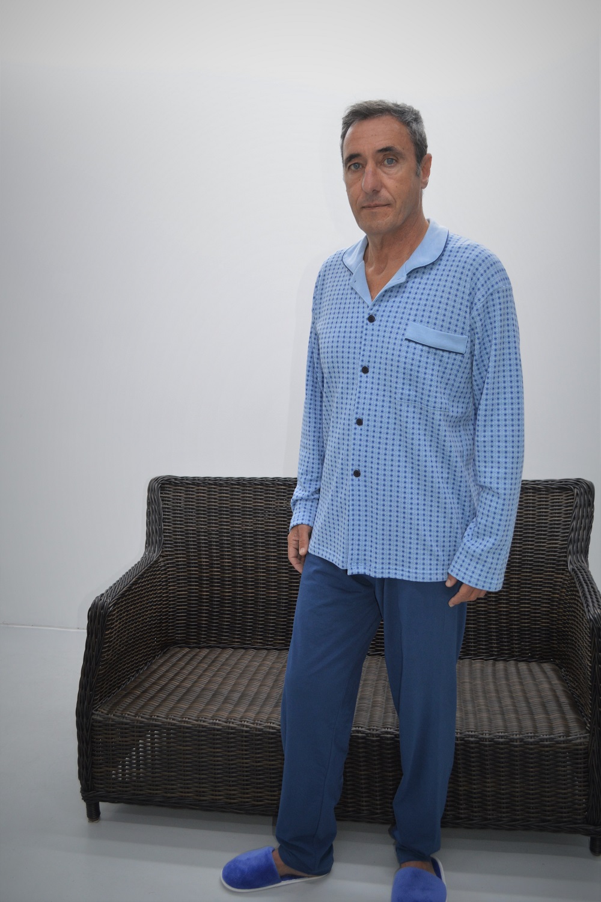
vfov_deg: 61.9
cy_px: 451
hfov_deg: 43.6
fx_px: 751
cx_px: 300
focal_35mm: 30
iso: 400
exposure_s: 1/60
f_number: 4
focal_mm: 20
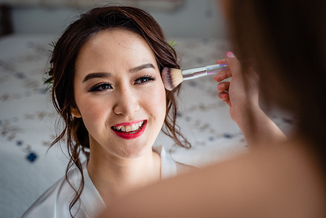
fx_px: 497
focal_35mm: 55
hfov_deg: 36.3
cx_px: 151
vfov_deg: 24.7
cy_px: 101
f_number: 3.2
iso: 250
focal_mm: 51
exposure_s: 1/320
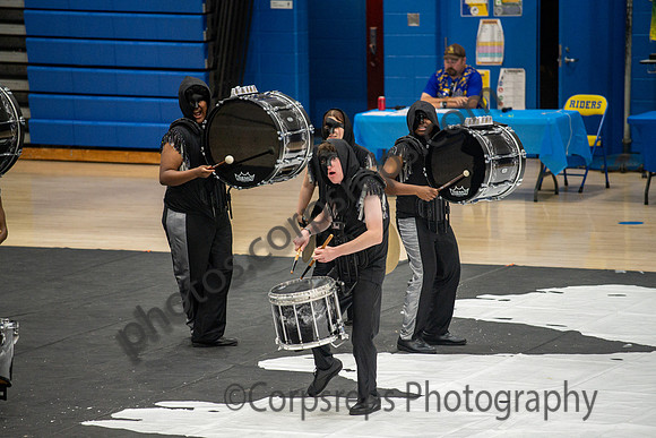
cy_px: 219
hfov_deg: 10.3
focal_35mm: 200
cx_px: 328
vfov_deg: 6.9
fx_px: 3645
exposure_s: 1/500
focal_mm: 200
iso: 6400
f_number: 4
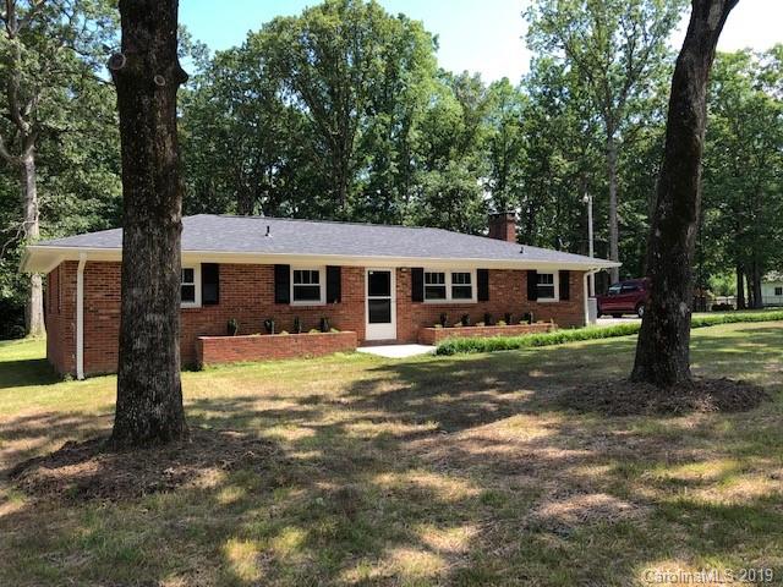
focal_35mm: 28
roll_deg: +2.2
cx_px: 392
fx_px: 633
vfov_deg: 49.7
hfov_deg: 63.4
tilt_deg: +0.8
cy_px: 294
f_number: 1.8
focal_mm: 4
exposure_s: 1/433
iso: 20
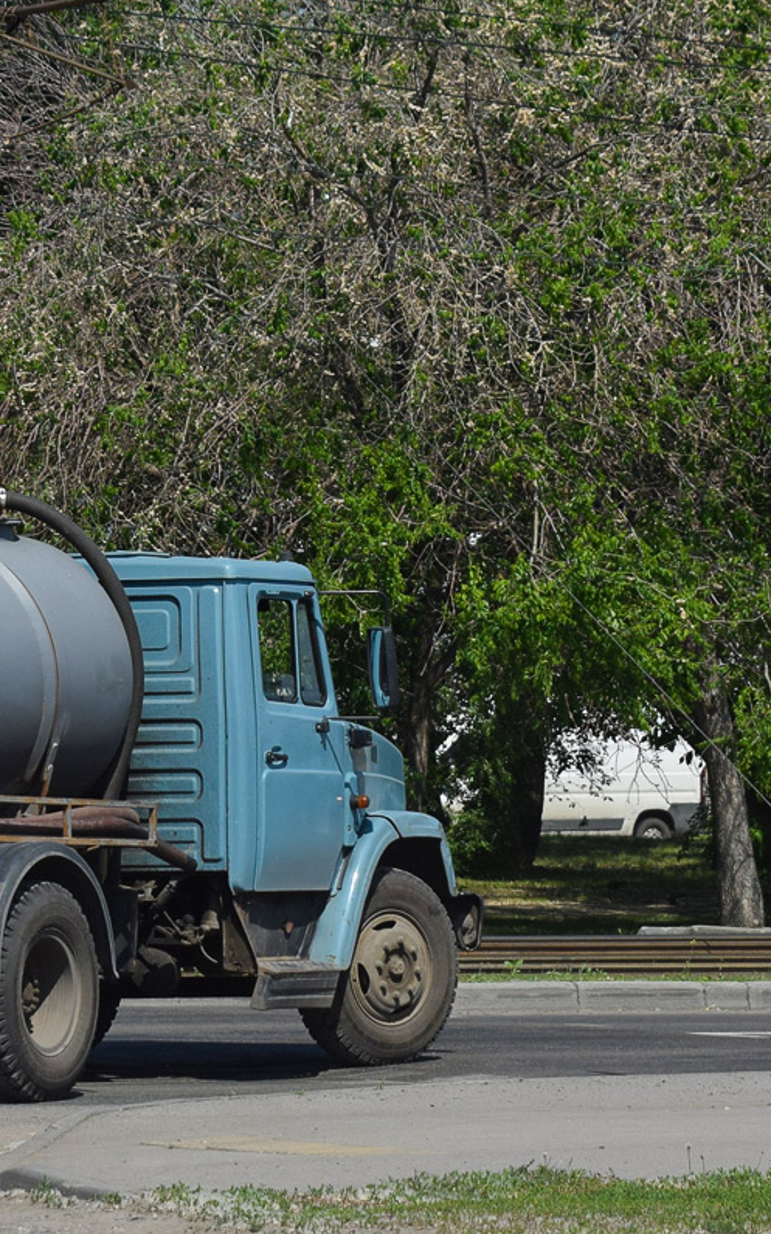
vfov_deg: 16.5
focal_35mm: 127
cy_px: 615
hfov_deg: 10.3
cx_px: 31
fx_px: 4265
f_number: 7.1
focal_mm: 55
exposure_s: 1/1250
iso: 200
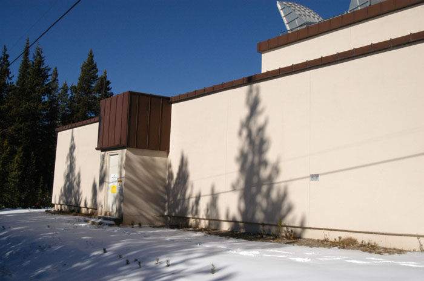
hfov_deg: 53.2
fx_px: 424
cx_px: 212
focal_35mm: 36
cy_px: 140
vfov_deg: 36.8
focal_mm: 24
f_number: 14
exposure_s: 1/800
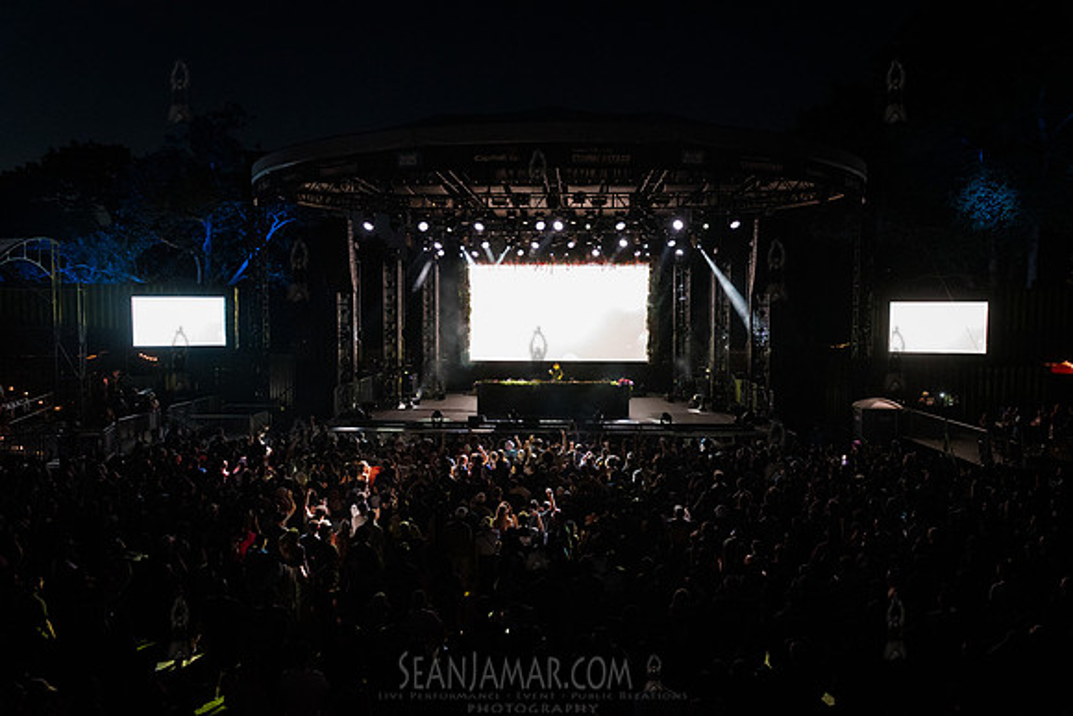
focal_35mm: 27
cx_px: 536
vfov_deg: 47.5
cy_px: 358
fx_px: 814
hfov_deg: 66.8
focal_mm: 27
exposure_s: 1/400
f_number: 4
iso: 6400
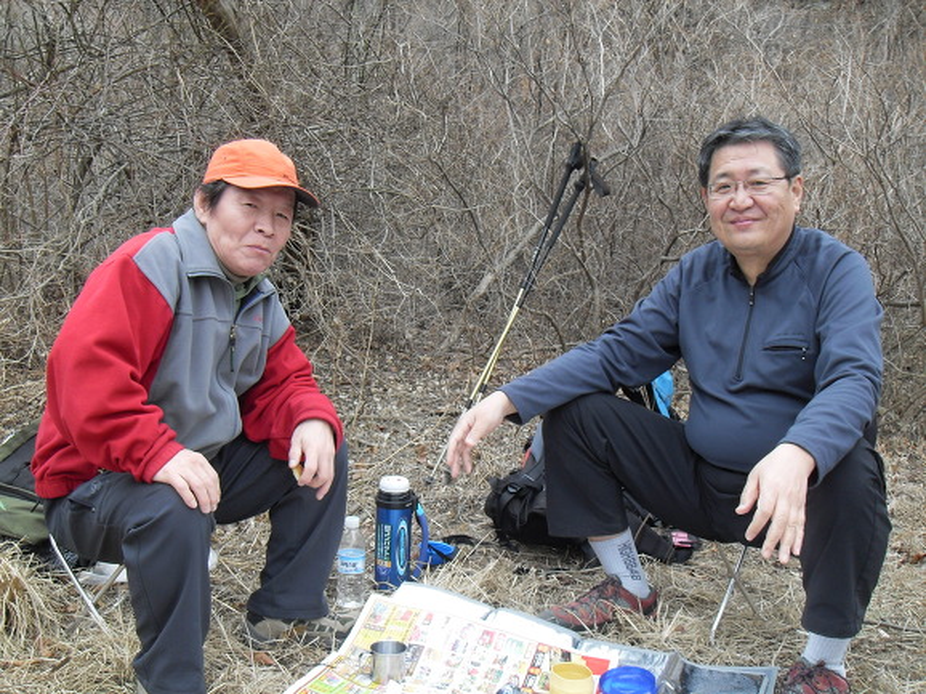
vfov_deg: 38.6
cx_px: 463
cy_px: 347
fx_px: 989
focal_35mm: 37
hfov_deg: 50.2
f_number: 2.8
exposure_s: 1/90
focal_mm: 6.3
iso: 80
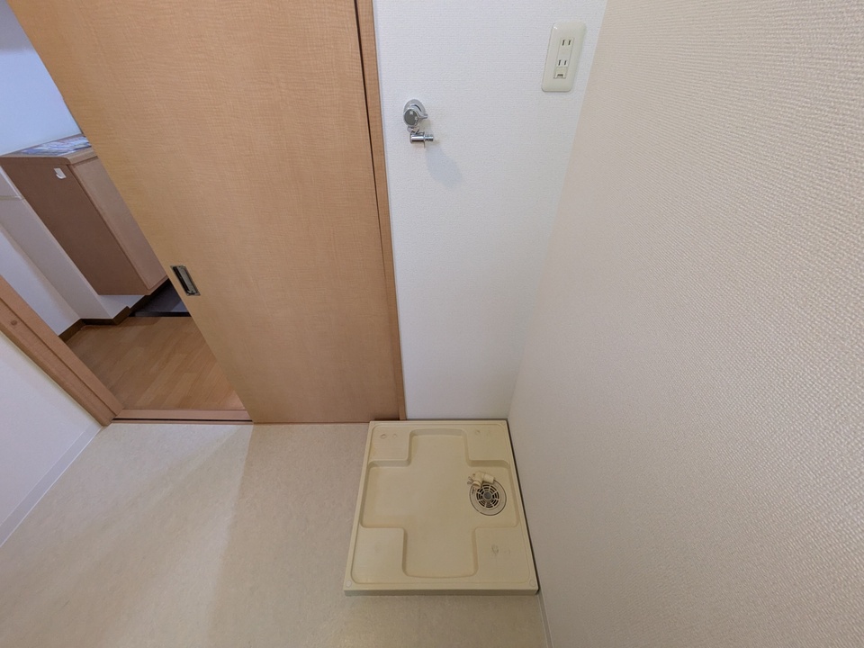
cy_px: 324
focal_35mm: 14
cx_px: 432
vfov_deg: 85.7
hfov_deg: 102.1
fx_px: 349
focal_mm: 1.83
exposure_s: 1/40
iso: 211
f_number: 2.2
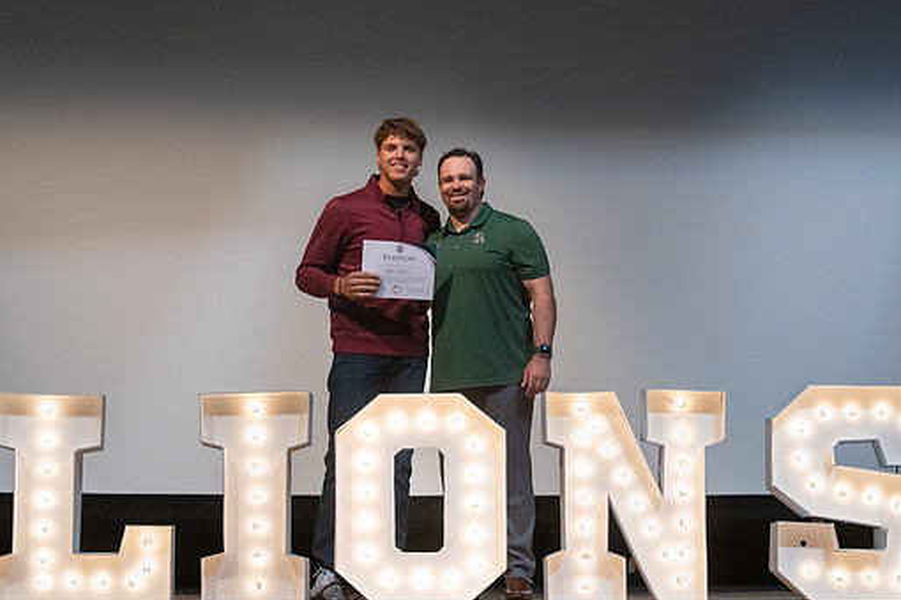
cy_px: 237
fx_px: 2327
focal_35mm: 93
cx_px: 459
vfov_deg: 14.7
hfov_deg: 21.9
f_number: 4
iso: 5000
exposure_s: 1/320
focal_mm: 70
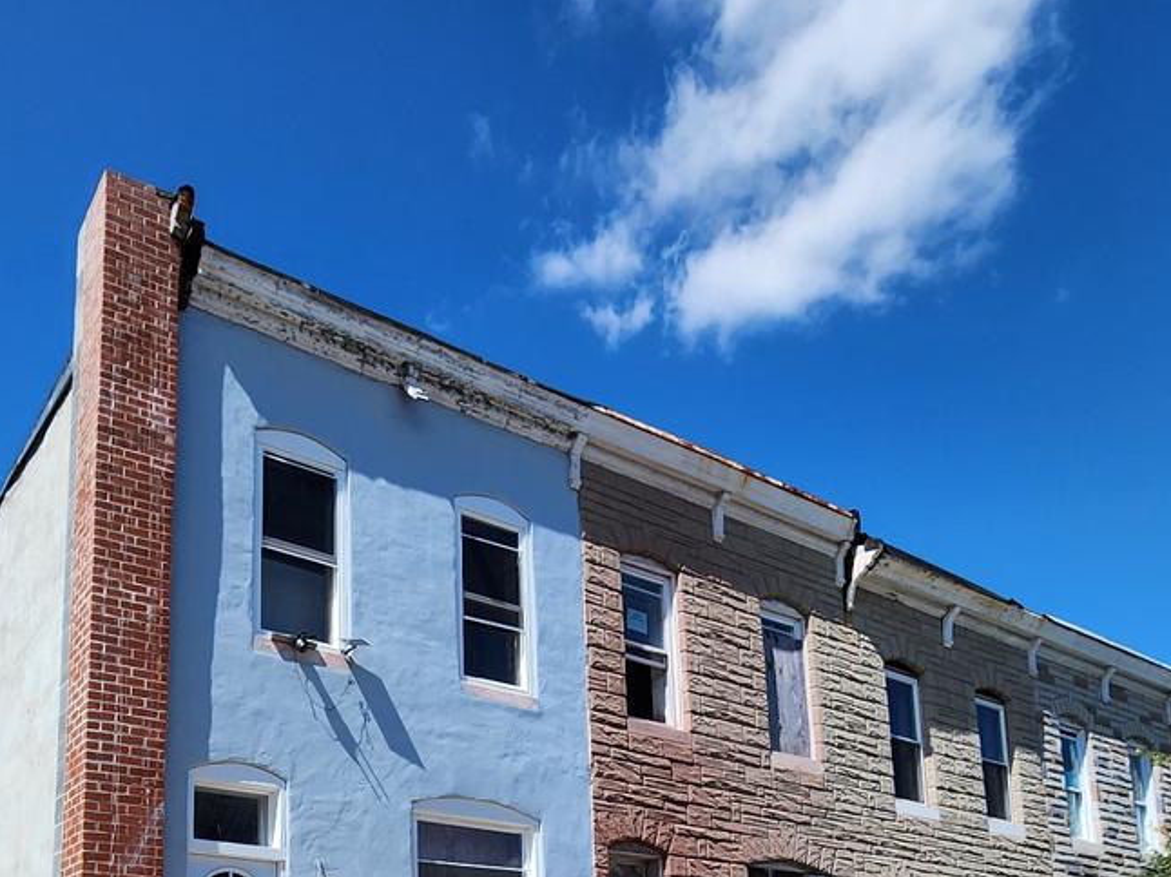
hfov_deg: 58.3
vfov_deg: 41.9
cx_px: 286
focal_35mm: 29
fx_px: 981
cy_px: 875
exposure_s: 1/2163
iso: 50
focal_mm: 2.2
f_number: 2.2
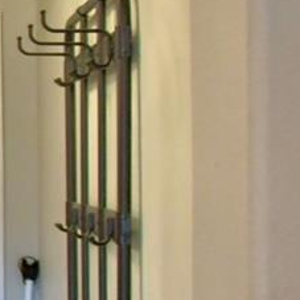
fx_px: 882
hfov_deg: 11.5
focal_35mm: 90
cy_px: 145
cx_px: -587
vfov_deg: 19.3
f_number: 4.5
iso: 640
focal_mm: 10
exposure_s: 1/30
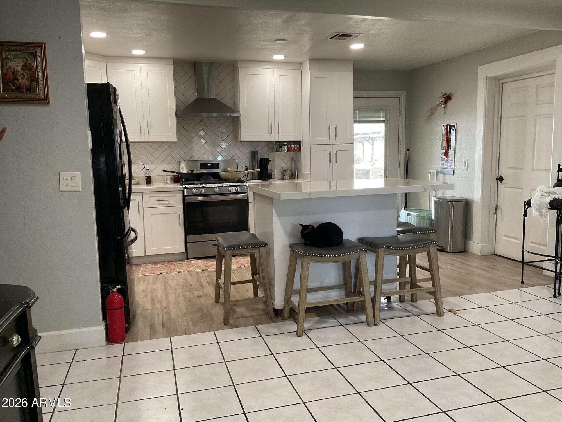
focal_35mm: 29
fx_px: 471
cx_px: 281
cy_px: 211
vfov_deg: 48.2
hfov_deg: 61.7
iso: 64
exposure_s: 1/60
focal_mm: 3
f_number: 1.8
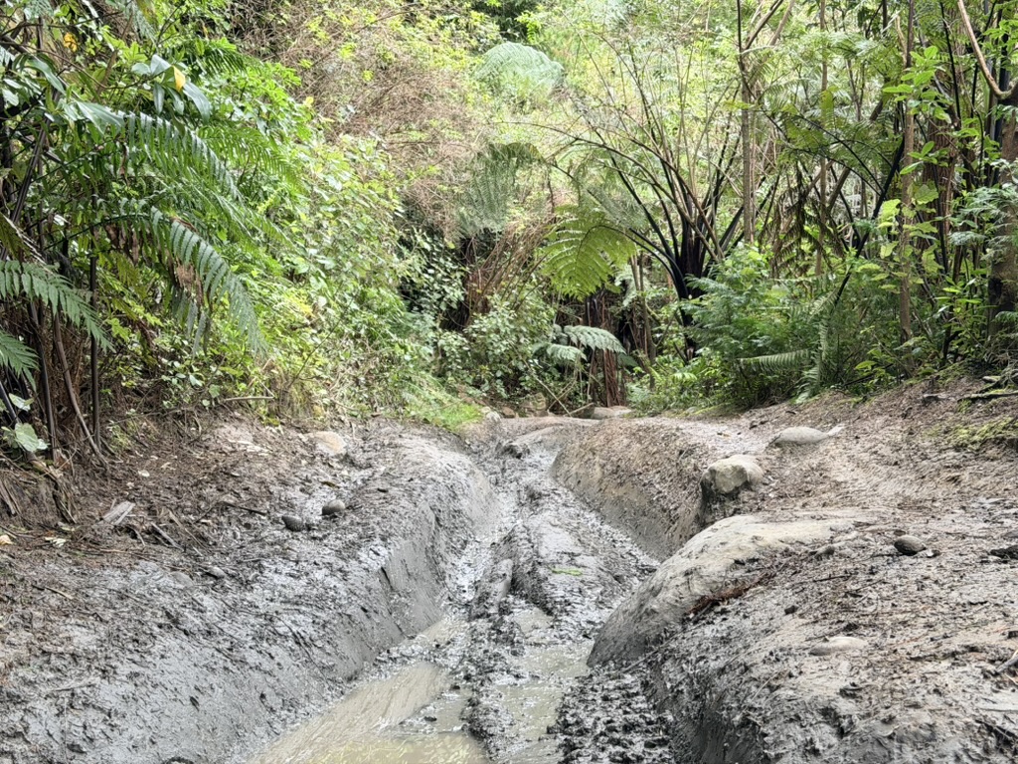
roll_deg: +1.5
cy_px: 382
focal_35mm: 48
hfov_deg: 39.7
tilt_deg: +4.4
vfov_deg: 30.3
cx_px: 509
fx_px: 1412
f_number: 1.78
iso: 100
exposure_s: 1/88
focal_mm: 6.76
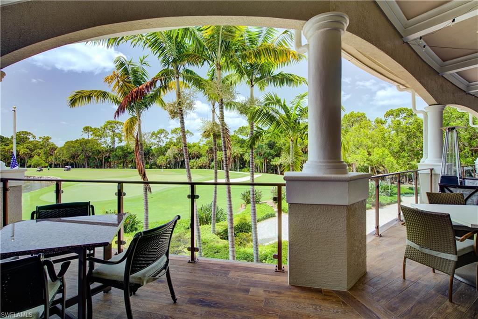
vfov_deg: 73.8
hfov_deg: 96.7
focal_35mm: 16
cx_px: 239
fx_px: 212
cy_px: 160
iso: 100
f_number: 8
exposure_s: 1/30
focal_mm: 16
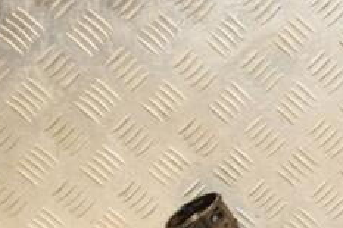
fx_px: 1400
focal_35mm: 147
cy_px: 290
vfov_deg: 9.2
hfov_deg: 13.5
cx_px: 425
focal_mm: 38
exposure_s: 1/200
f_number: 5.6
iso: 800
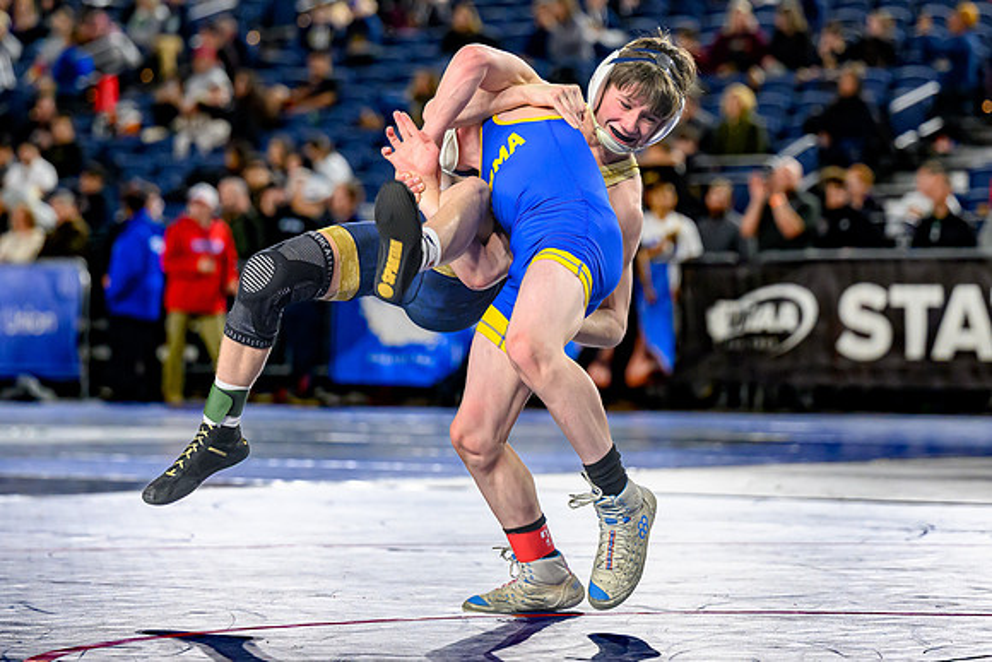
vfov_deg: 8.5
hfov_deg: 12.8
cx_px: 520
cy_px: 223
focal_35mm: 161
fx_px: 4427
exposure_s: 1/800
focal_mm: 102
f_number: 2.8
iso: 2000
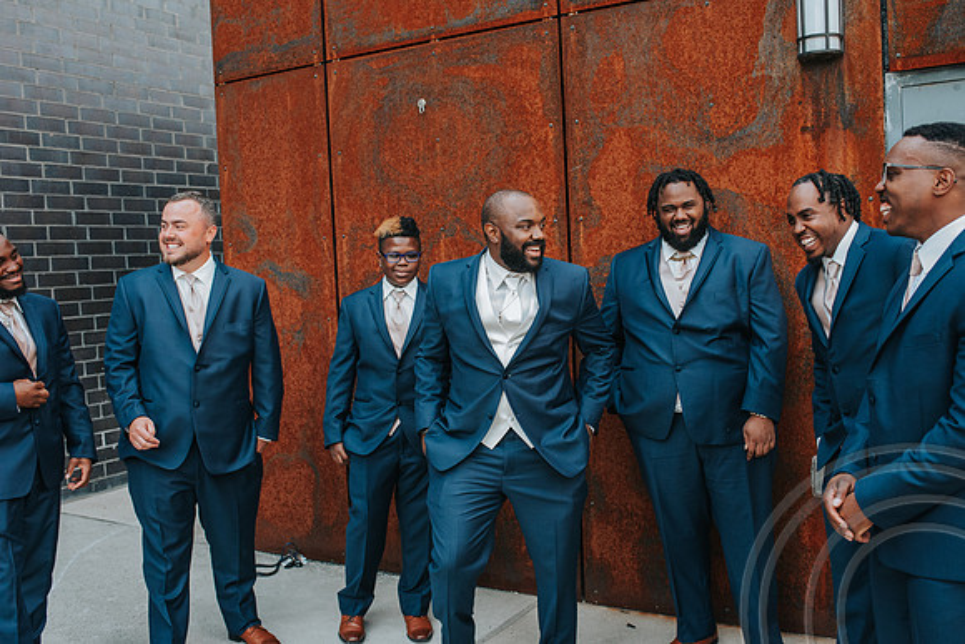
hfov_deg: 54.4
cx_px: 482
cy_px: 322
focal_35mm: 35
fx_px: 938
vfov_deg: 37.9
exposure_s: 1/2000
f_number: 4
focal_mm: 35
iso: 3200
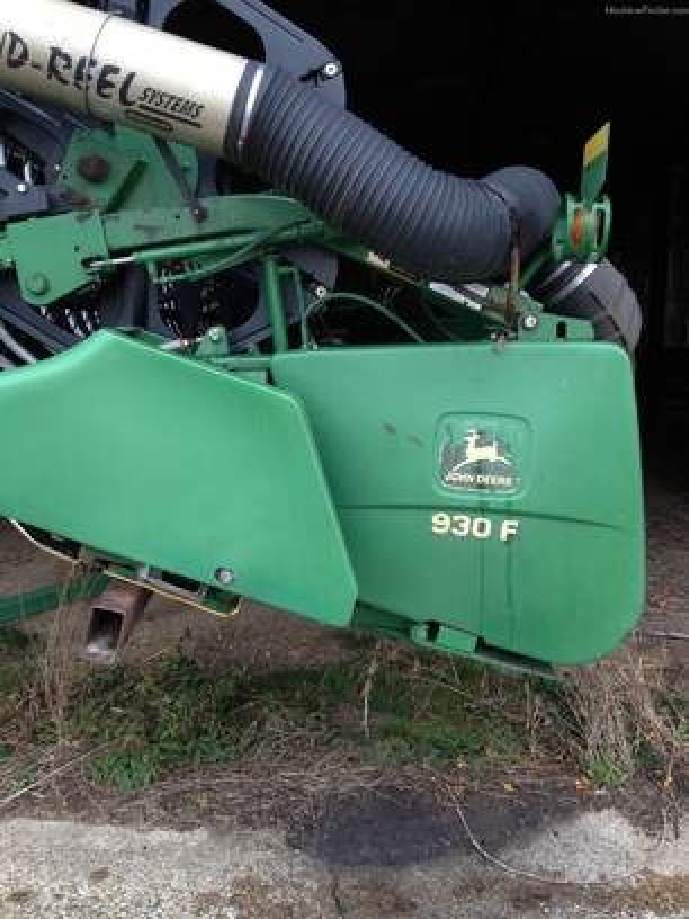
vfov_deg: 52.6
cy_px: 460
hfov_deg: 40.7
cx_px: 344
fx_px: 929
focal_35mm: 35
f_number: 2.4
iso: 50
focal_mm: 4.28
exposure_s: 1/60
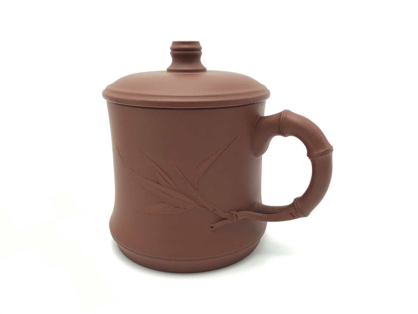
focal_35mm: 29
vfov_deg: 48.2
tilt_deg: -15.3
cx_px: 209
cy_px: 157
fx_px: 350
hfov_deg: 61.7
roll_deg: -0.5
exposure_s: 1/17
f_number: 2.2
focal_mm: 4.15
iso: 32
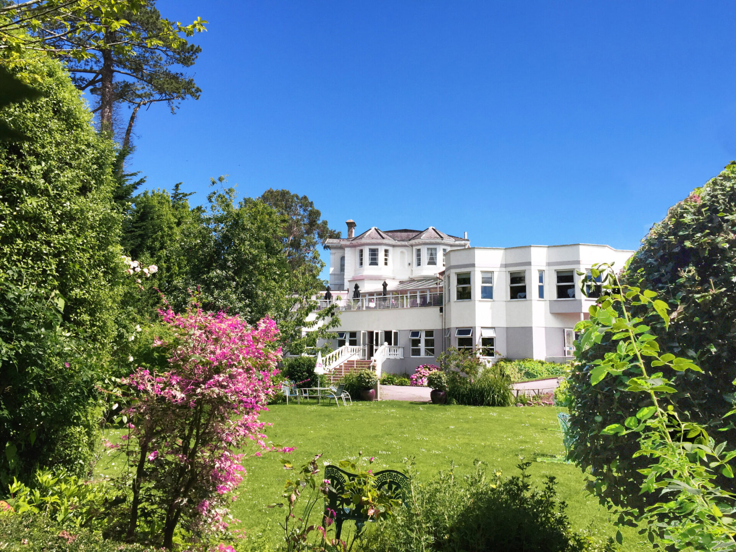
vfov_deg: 48.2
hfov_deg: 61.7
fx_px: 617
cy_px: 276
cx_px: 368
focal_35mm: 29
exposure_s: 1/1522
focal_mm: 4.15
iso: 32
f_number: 2.2
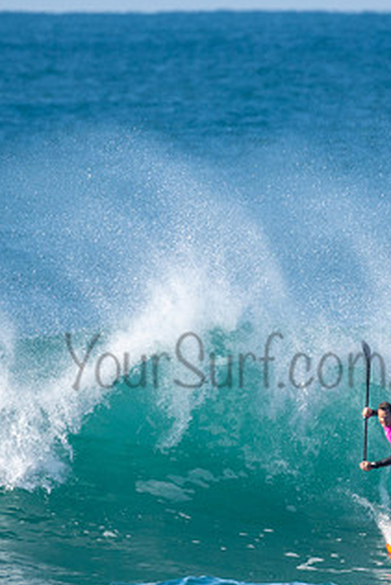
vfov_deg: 1.5
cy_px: 345
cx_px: 256
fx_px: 23042
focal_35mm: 1416
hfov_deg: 1.0
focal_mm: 500
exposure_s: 1/1250
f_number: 5.6
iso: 250
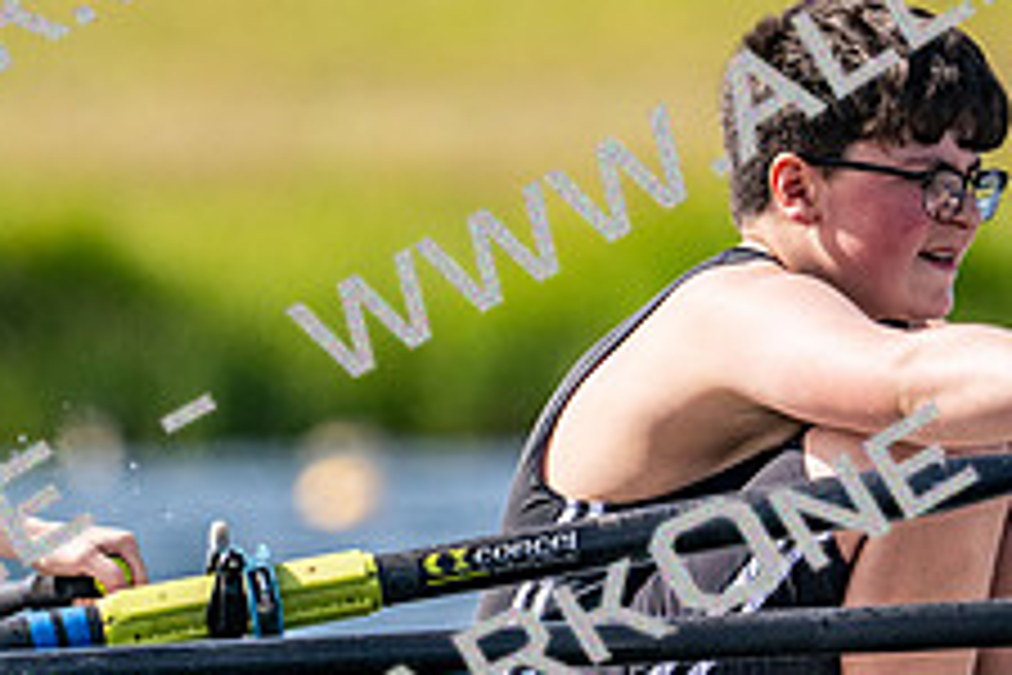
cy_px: 392
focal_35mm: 1545
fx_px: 43428
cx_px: 841
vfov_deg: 0.9
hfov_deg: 1.3
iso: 250
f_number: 4.5
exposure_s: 1/2500
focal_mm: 400
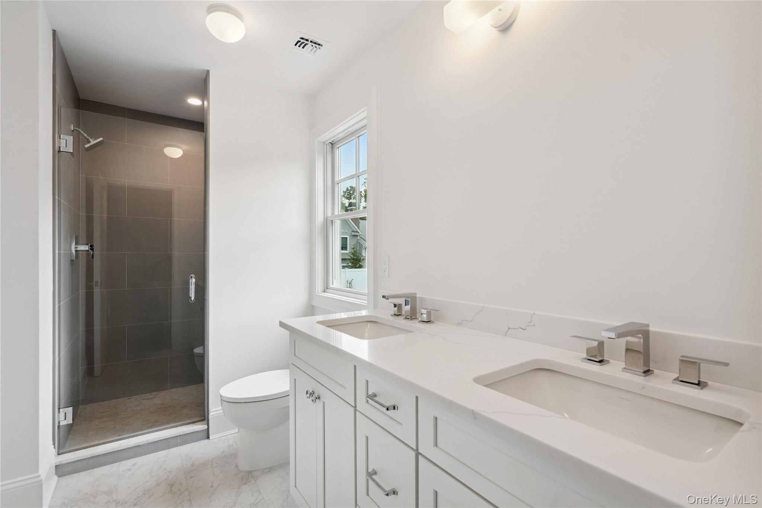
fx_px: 339
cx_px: 381
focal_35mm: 16
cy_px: 254
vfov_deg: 73.7
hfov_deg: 96.7
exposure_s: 1/80
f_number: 6.3
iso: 160
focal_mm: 16
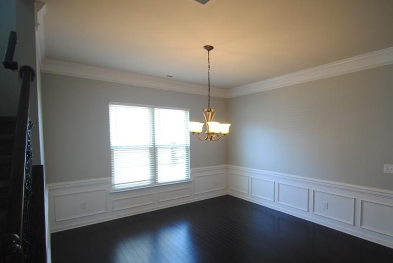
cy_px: 143
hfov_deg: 85.7
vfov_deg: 64.5
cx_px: 238
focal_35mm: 19
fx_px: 208
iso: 220
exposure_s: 1/30
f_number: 3.5
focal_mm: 10
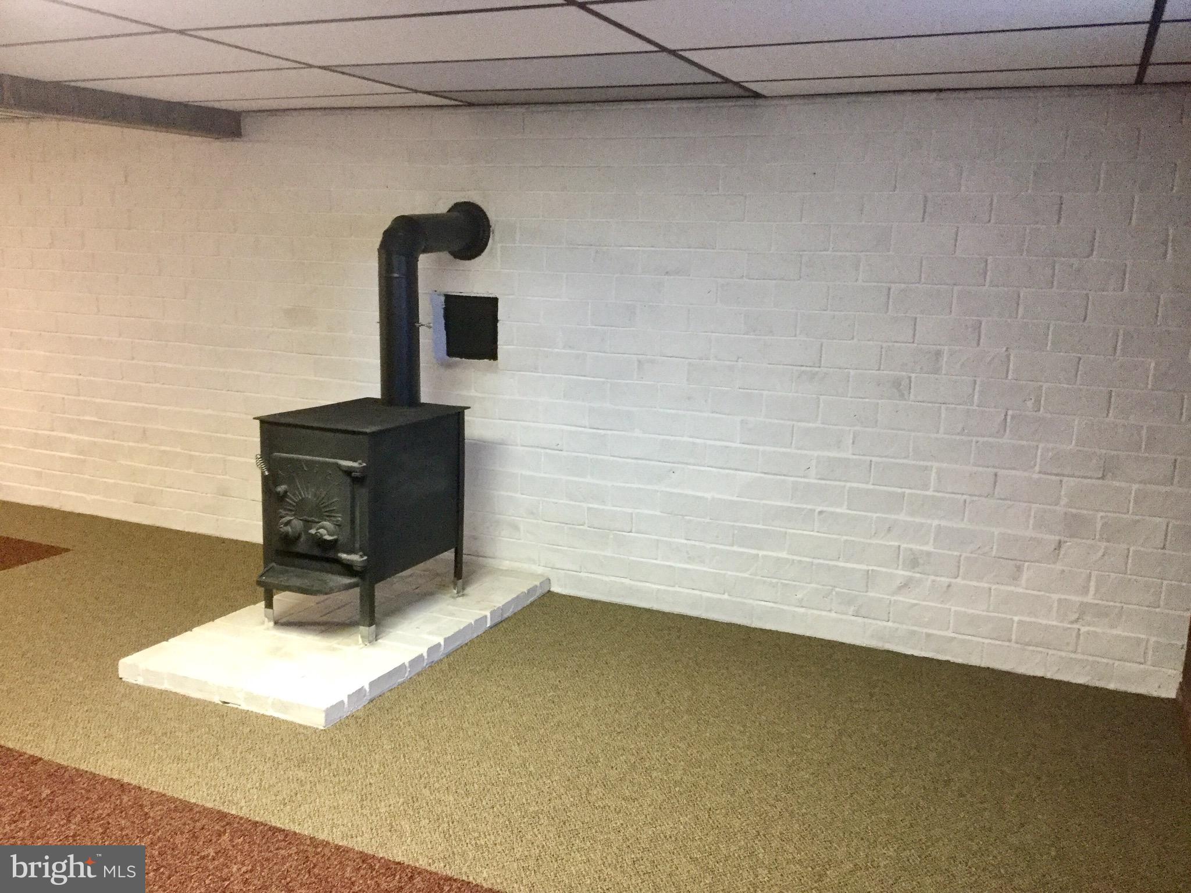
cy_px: 446
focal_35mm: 31
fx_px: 1067
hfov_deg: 58.4
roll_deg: -1.2
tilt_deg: -11.3
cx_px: 596
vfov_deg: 45.4
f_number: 2.4
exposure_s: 1/30
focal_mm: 3.3
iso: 160
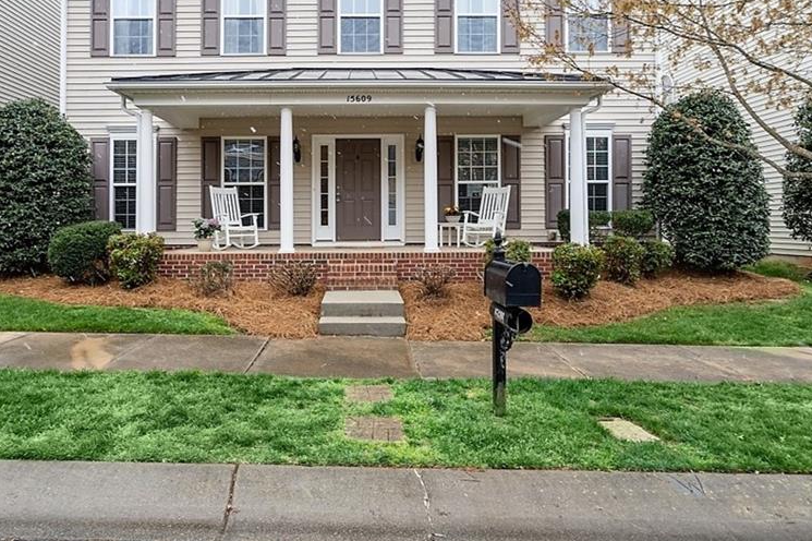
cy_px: 206
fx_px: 496
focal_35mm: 22
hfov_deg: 78.4
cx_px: 363
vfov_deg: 56.6
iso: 100
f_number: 5
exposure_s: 1/60
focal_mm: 16
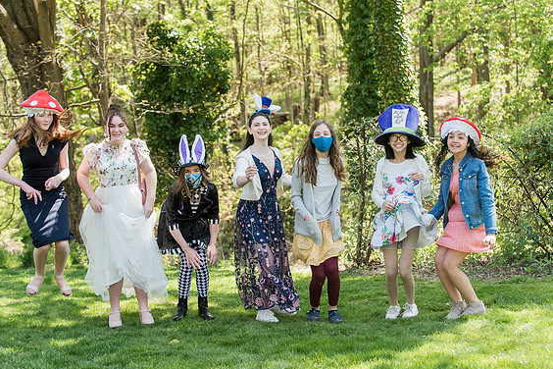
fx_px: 1183
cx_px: 290
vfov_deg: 17.7
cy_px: 202
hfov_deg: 26.3
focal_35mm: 77
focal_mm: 70
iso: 800
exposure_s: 1/1000
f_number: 4
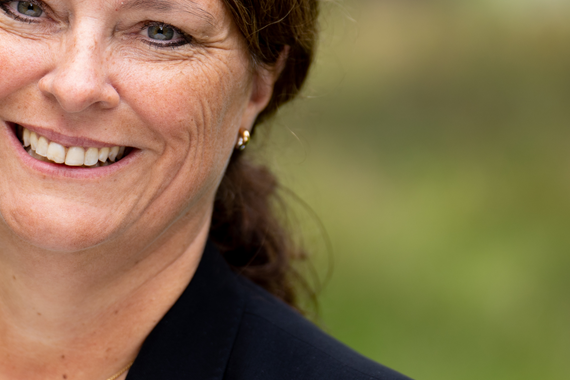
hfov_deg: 7.5
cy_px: 98
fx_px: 4369
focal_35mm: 276
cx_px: 124
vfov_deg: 5.0
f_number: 2.8
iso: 160
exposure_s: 1/250
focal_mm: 107
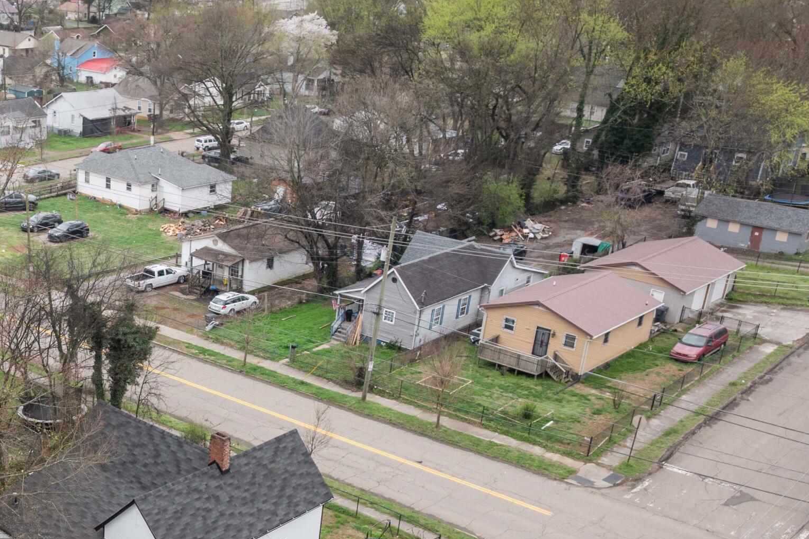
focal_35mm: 49
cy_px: 466
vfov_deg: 26.7
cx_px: 65
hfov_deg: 37.4
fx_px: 1101
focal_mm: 12.29
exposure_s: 1/25
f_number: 2.8
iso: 100
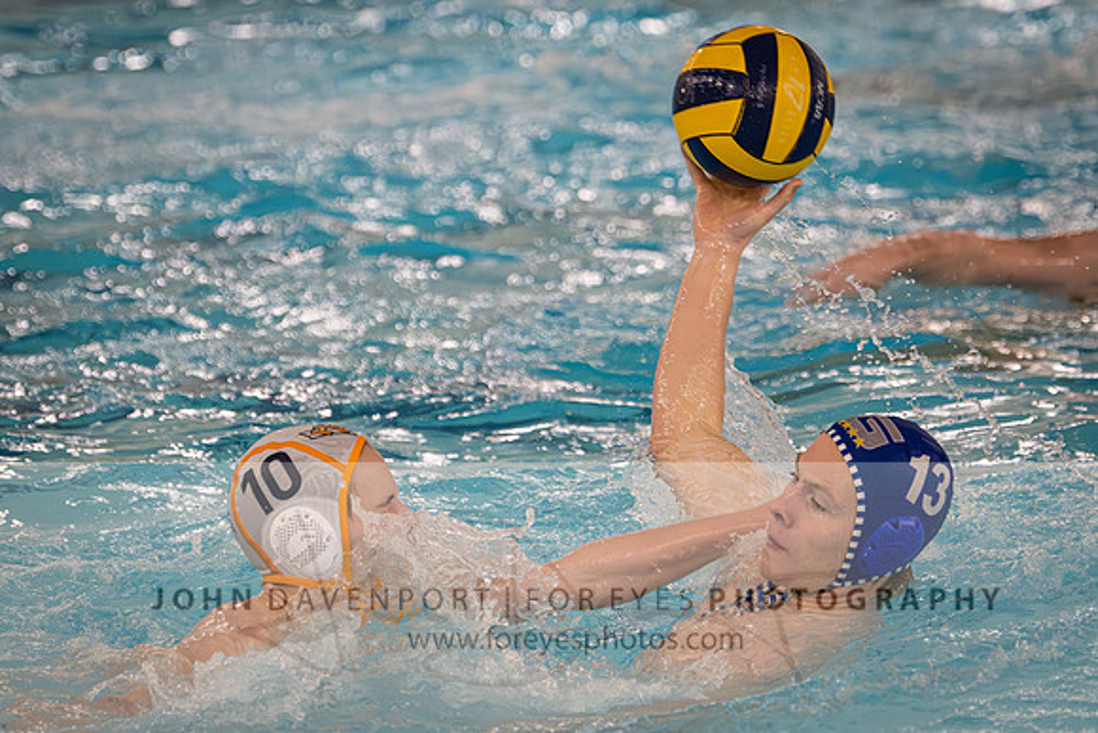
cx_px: 645
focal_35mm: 257
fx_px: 7829
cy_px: 276
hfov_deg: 8.0
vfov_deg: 5.4
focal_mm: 180
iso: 9000
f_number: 4
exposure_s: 1/1000
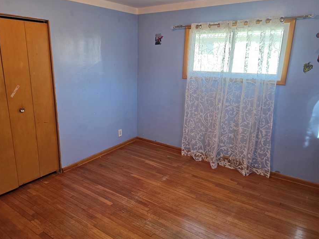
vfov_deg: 53.0
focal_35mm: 26
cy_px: 123
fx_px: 240
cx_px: 139
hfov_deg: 67.1
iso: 160
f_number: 1.7
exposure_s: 1/120
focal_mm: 6.3
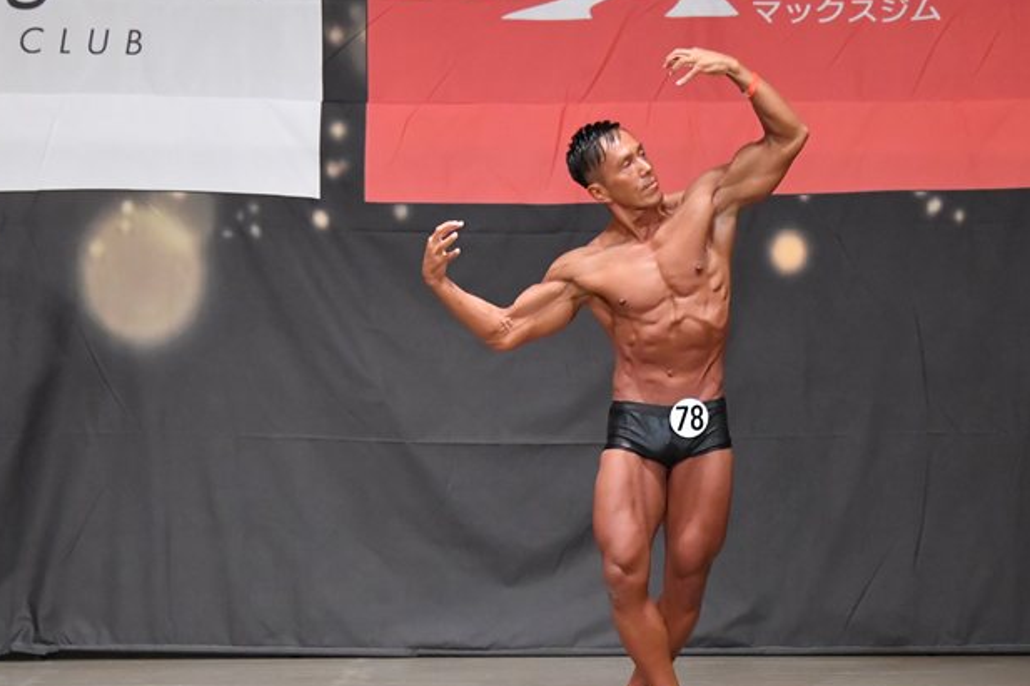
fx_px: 6721
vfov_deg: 5.8
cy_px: 367
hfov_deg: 8.8
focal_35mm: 235
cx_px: 625
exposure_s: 1/400
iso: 8000
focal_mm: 125
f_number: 5.6
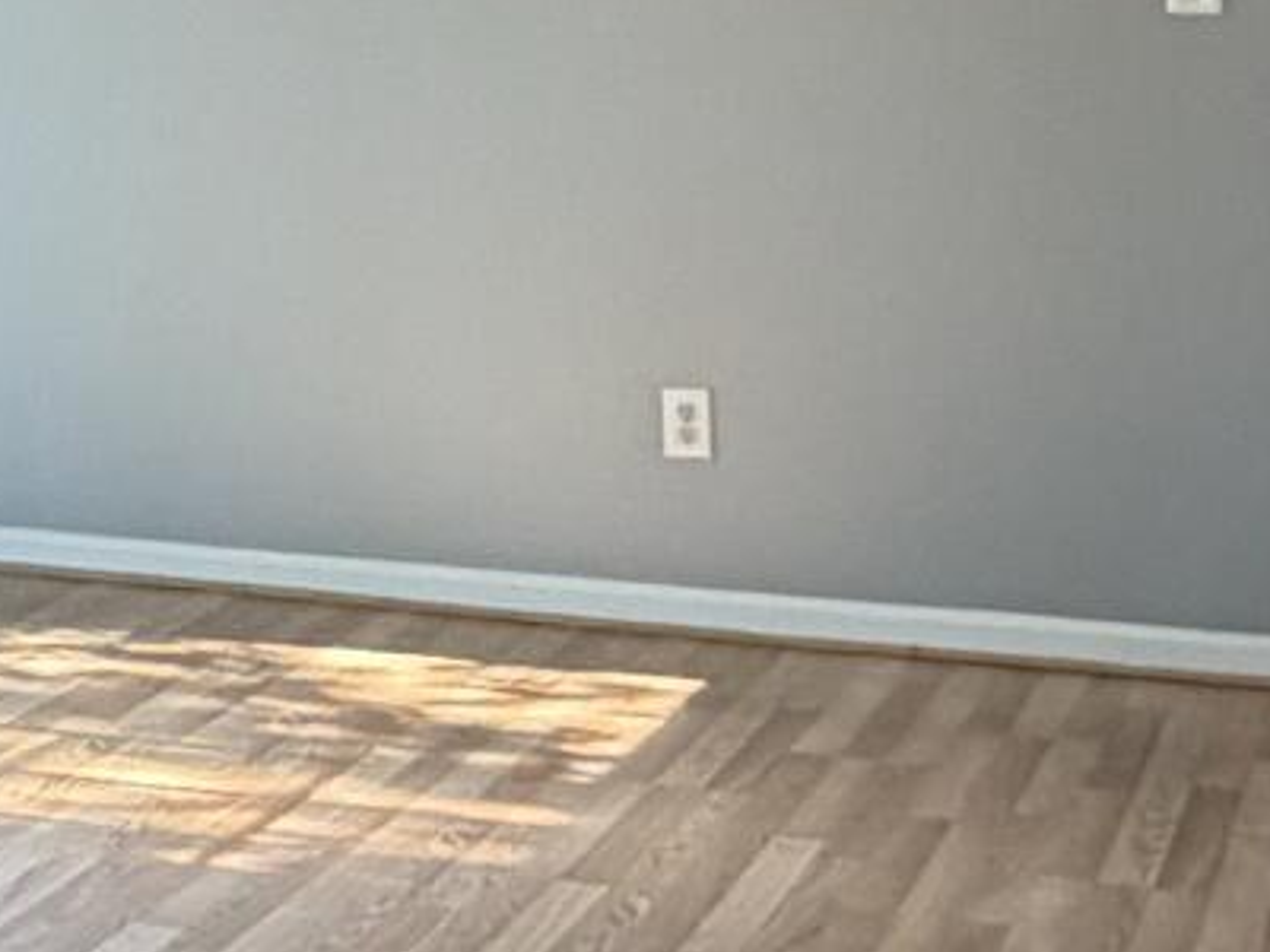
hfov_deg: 16.7
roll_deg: +0.2
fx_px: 3852
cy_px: -73
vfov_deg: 13.8
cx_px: -746
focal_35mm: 105
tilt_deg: +0.0
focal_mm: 2.22
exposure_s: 1/120
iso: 250
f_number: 2.2
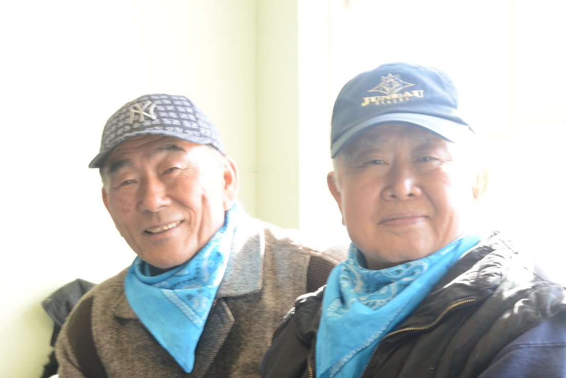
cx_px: 283
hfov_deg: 23.9
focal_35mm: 85
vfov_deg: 16.1
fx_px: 1337
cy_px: 189
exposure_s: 1/15
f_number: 16
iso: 1600
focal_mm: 85
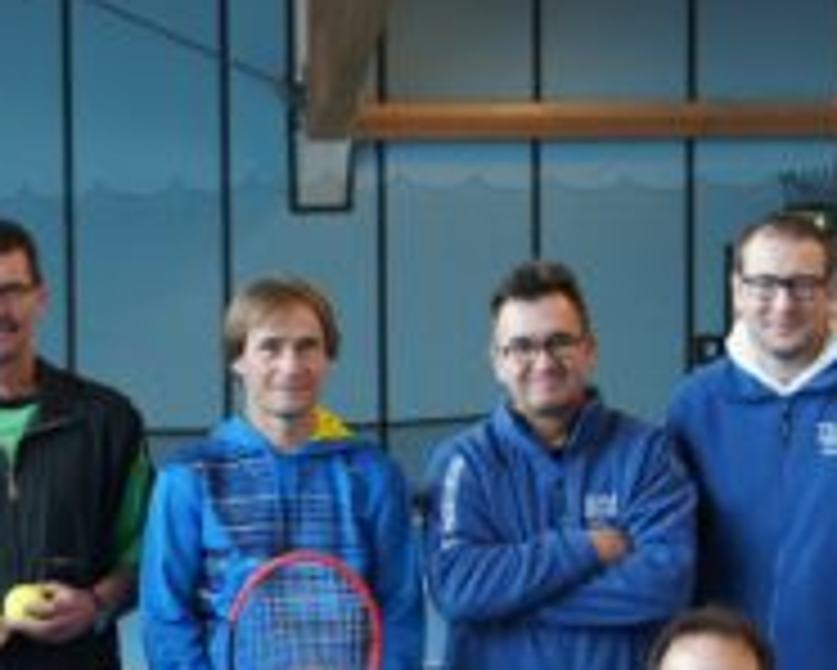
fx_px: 2702
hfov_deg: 17.3
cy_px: 585
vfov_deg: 14.0
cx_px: 76
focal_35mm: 109
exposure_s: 1/40
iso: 160
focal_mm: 24
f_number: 4
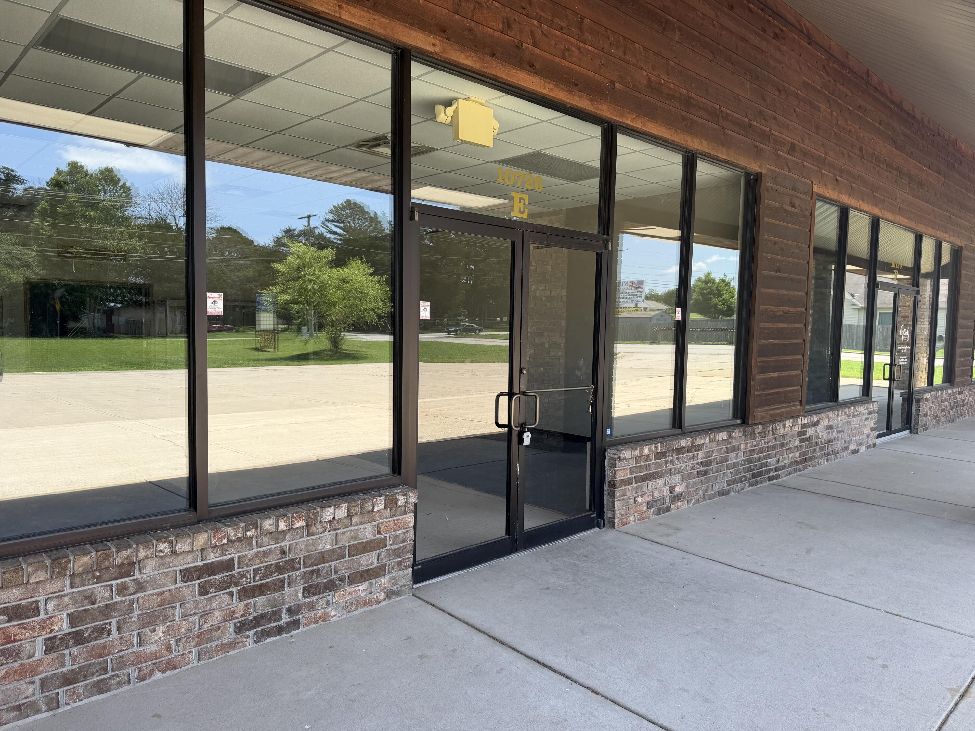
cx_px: 488
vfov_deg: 56.8
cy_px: 366
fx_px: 676
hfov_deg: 71.6
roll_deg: -0.7
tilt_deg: -3.9
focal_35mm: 24
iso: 80
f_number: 1.78
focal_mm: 6.76
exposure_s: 1/622
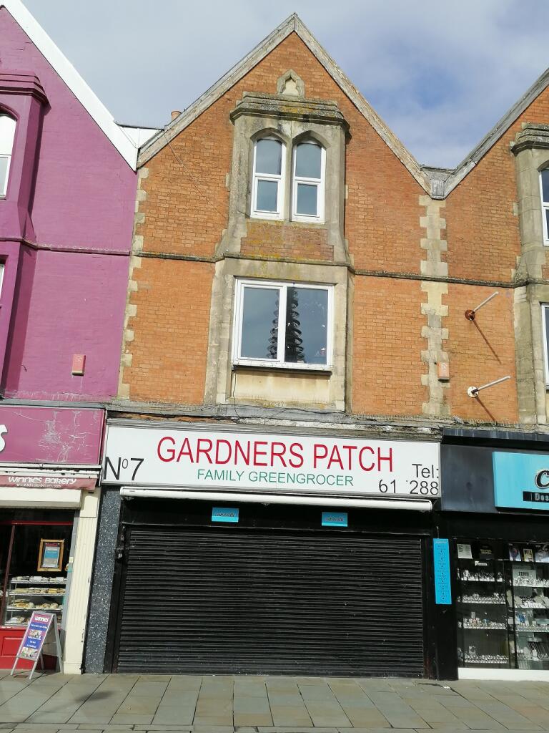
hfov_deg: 42.9
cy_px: 366
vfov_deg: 55.4
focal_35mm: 33
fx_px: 698
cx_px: 274
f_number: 1.8
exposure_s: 1/1887
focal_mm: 5.3
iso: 50
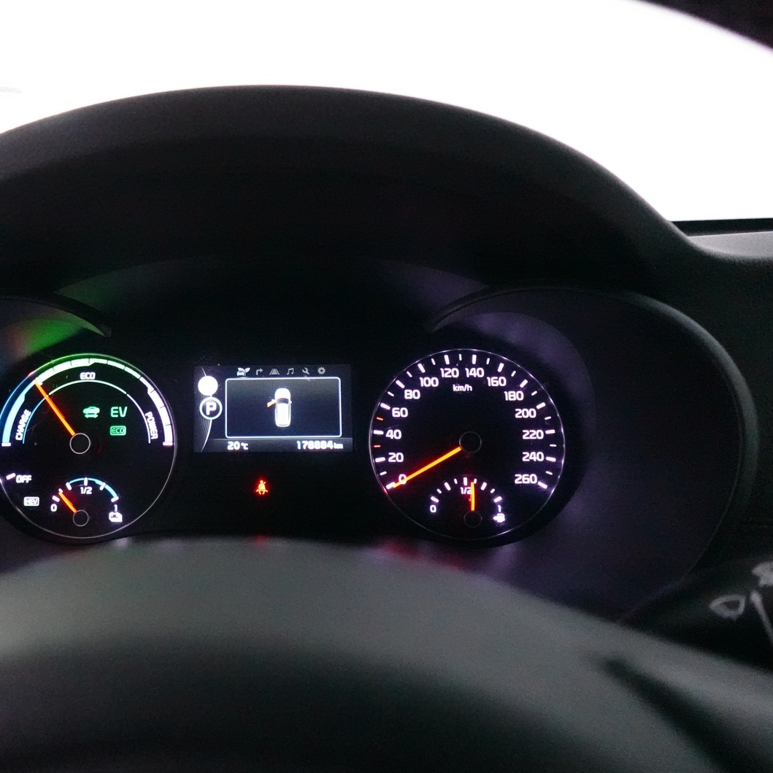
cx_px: 248
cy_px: 388
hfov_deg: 59.3
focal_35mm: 26
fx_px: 657
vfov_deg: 60.9
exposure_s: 1/250
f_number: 2
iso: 6400
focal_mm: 7.6
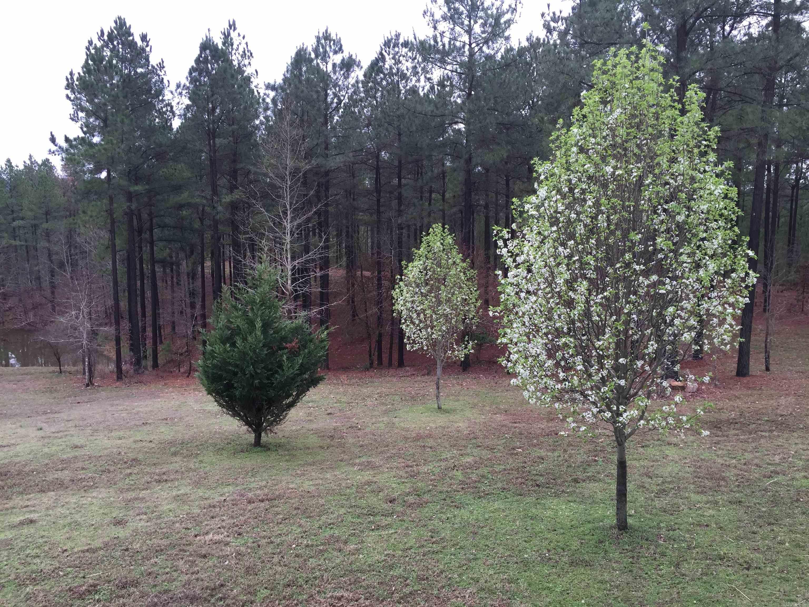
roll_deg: -0.7
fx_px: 678
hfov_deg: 61.7
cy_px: 304
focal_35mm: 29
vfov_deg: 48.2
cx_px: 404
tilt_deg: -7.0
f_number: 2.2
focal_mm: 4.15
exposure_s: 1/120
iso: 40
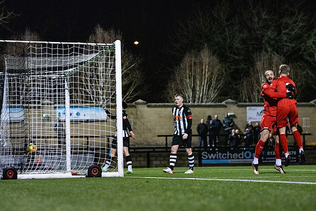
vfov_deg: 10.1
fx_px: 1199
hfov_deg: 15.0
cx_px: 158
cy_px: 106
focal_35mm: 137
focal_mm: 135
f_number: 4
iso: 12800
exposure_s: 1/1000
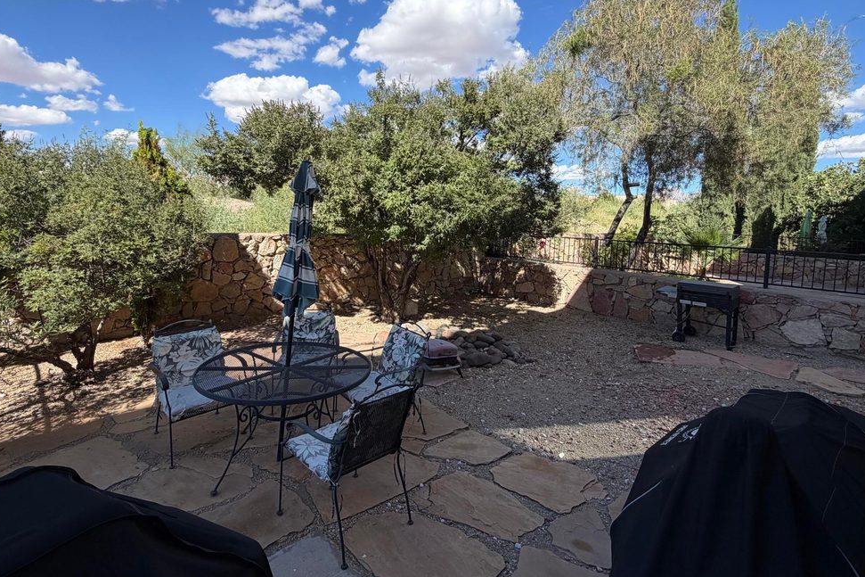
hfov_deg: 90.0
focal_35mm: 18
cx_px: 421
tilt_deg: -2.2
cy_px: 243
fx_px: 432
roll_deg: -1.7
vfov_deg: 67.0
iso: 40
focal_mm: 2.22
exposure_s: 1/770
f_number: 2.2
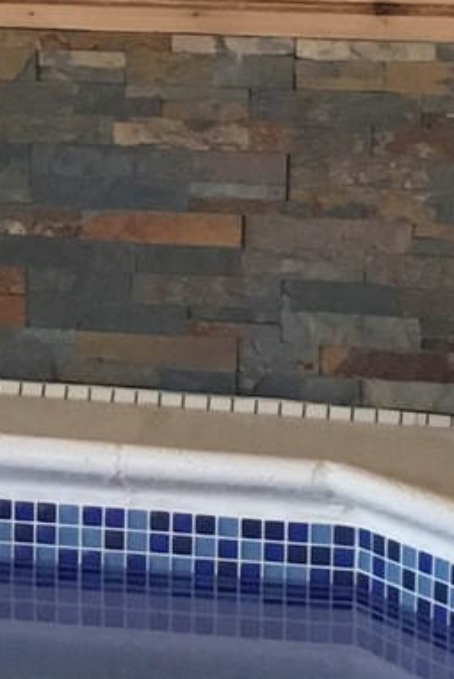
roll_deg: +1.2
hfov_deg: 7.4
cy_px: 59
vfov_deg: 11.2
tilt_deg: -9.9
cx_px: -336
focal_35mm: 182
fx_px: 3439
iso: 125
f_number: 2.2
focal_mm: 4.15
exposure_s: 1/30
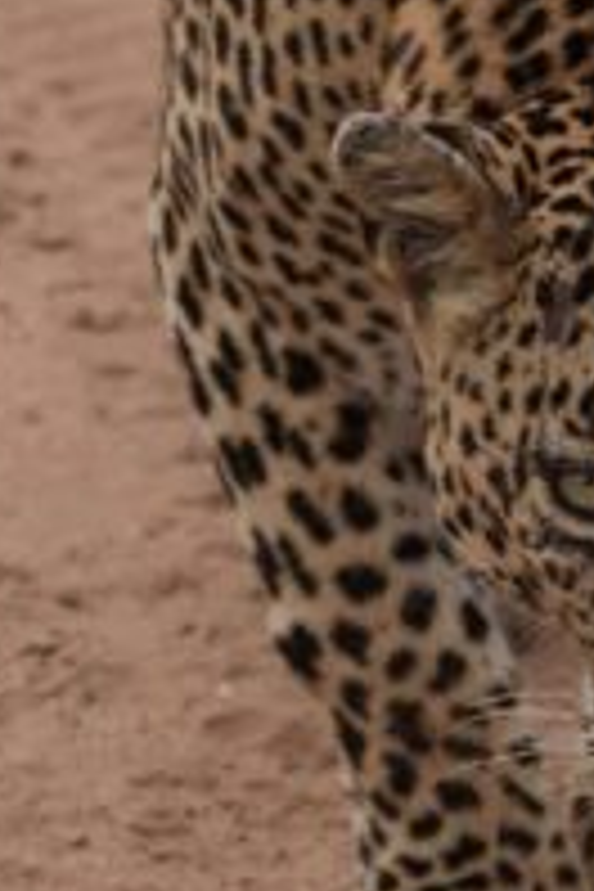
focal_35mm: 357
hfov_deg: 3.8
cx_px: 544
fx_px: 8835
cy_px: -4
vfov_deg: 5.8
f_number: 2.8
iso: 100
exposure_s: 1/640
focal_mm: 79
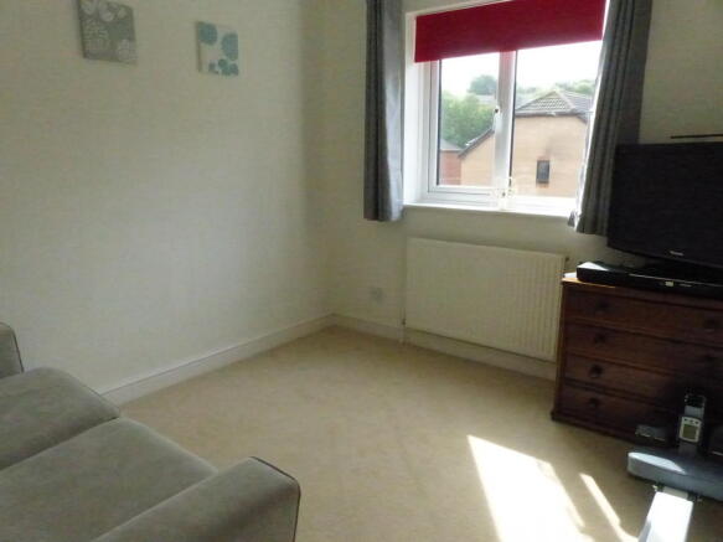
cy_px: 271
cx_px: 362
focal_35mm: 25
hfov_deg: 69.4
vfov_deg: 54.9
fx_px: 522
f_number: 5
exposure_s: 1/1300
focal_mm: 4.5
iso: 3200
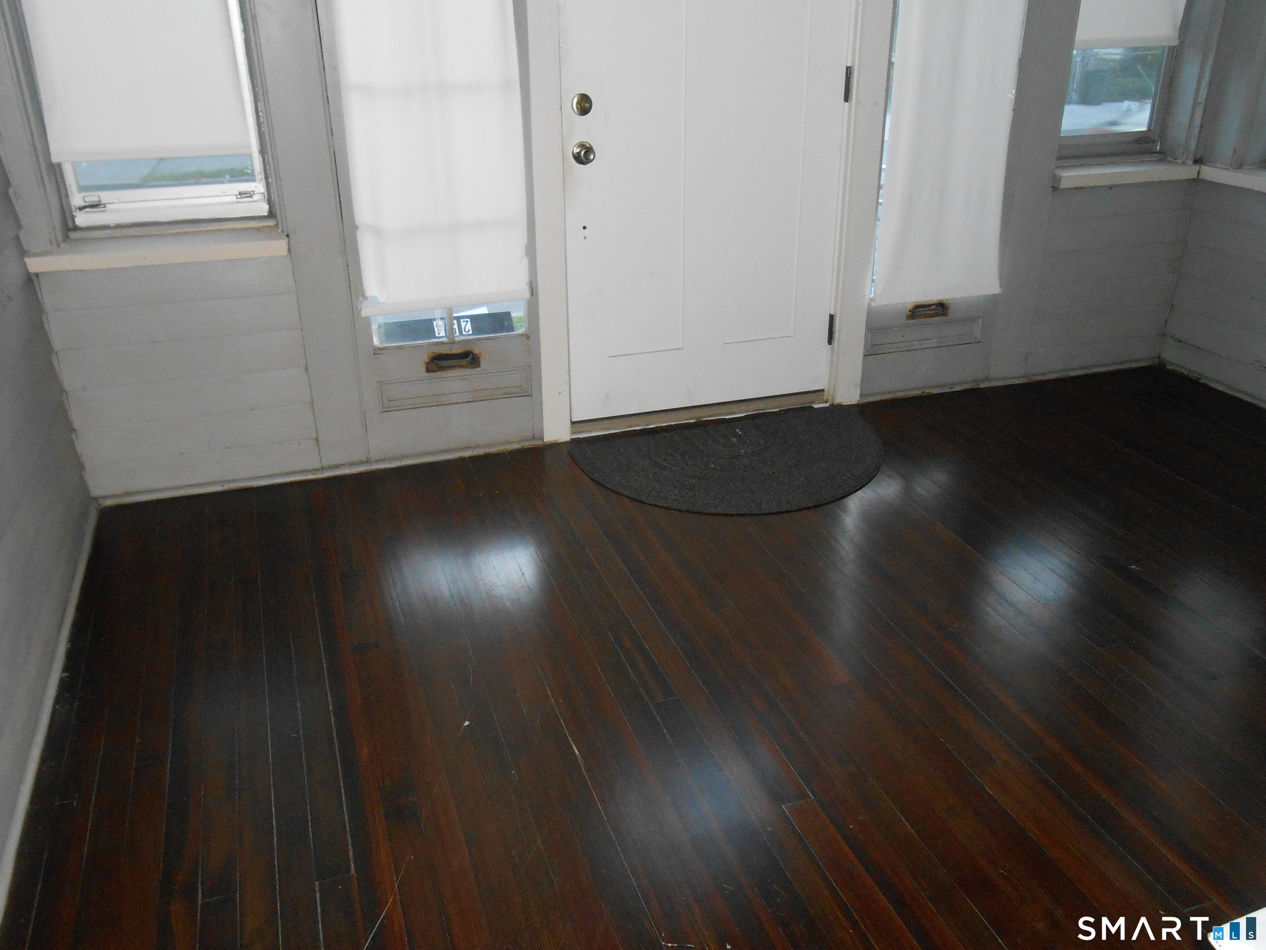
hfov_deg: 60.0
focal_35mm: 30
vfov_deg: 46.8
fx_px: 1097
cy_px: 475
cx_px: 633
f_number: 3.8
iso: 500
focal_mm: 5.3
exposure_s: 1/25
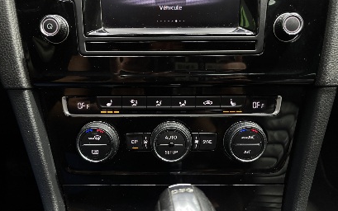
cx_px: 167
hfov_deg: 66.4
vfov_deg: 44.5
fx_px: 258
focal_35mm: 28
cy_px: 121
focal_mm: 5.96
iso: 500
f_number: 1.6
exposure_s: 1/50
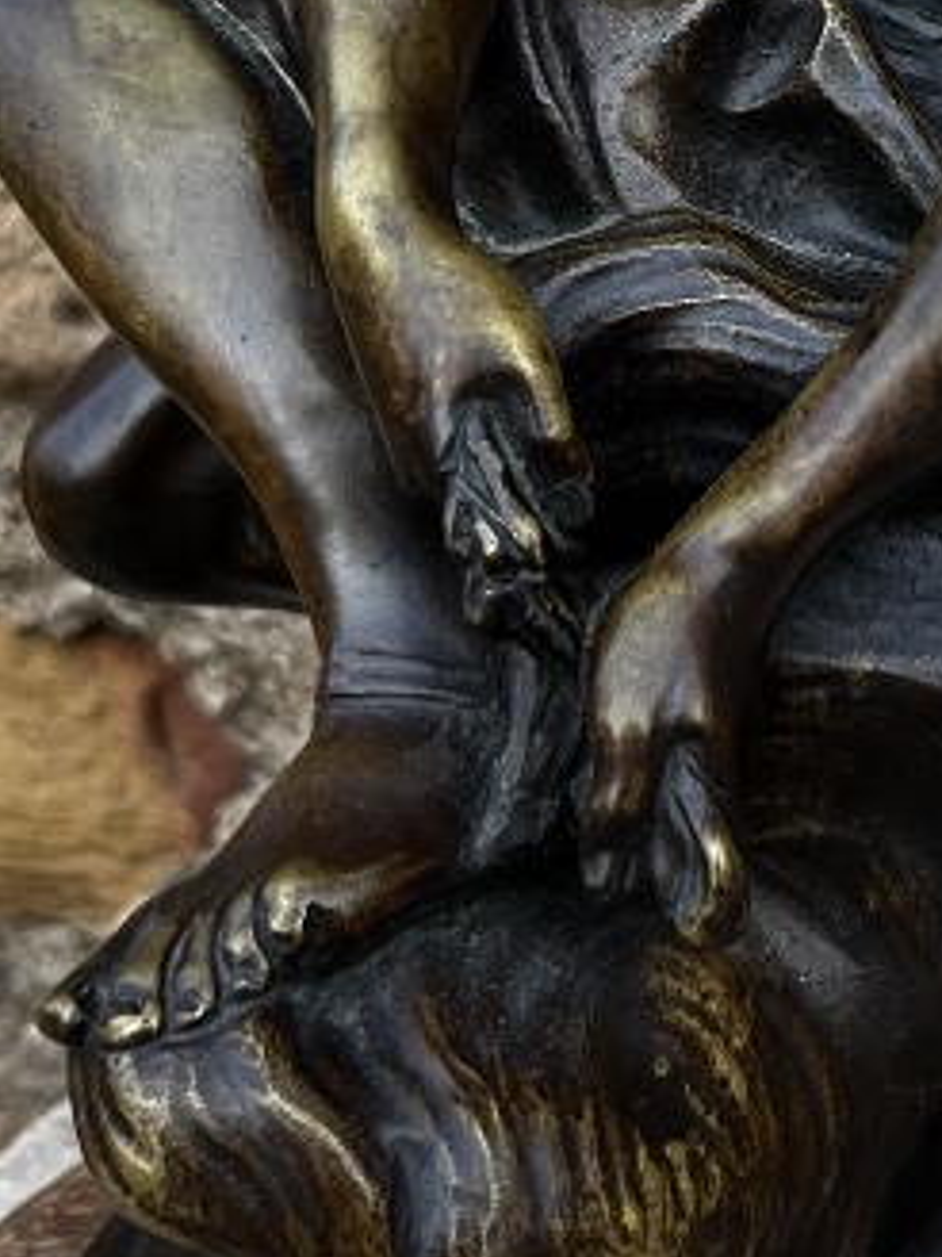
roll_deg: +0.6
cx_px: 923
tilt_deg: -16.1
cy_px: 165
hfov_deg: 15.3
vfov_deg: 20.3
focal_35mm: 95
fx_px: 3447
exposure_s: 1/122
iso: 40
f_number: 1.6
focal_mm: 5.1
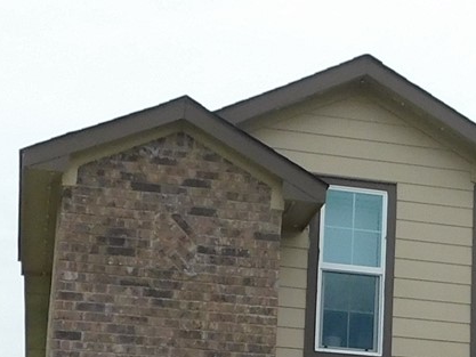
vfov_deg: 12.8
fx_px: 1554
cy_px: 438
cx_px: 506
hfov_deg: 16.9
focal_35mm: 113
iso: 125
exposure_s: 1/500
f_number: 6
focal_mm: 4
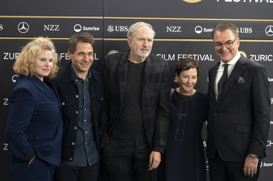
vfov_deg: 17.0
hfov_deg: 25.4
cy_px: 84
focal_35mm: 80
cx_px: 122
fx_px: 606
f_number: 4.5
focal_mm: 70
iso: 400
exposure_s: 1/200
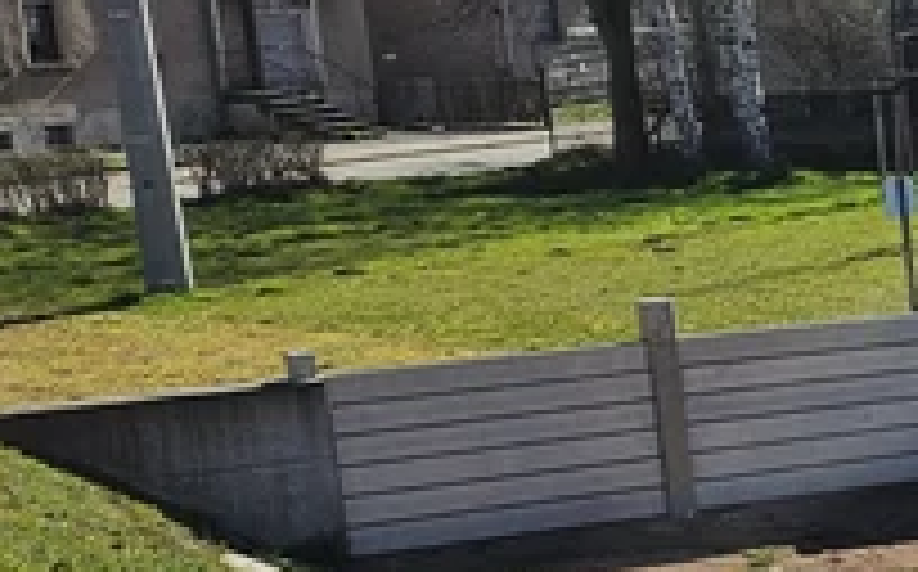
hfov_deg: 12.0
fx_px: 3274
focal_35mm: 131
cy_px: 471
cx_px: 2356
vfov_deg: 9.9
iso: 25
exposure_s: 1/2812
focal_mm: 5.4
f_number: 1.8
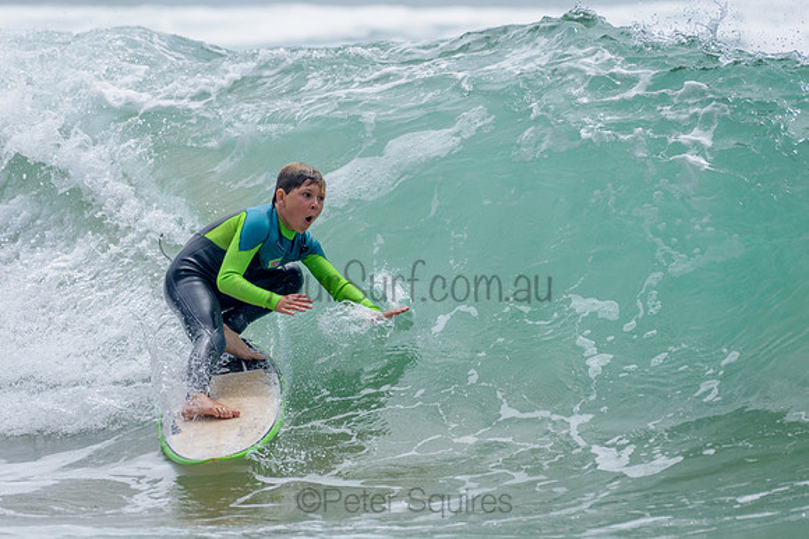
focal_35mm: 613
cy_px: 248
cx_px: 333
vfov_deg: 2.2
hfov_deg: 3.4
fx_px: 13780
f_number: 5.6
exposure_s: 1/2000
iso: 200
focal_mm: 500
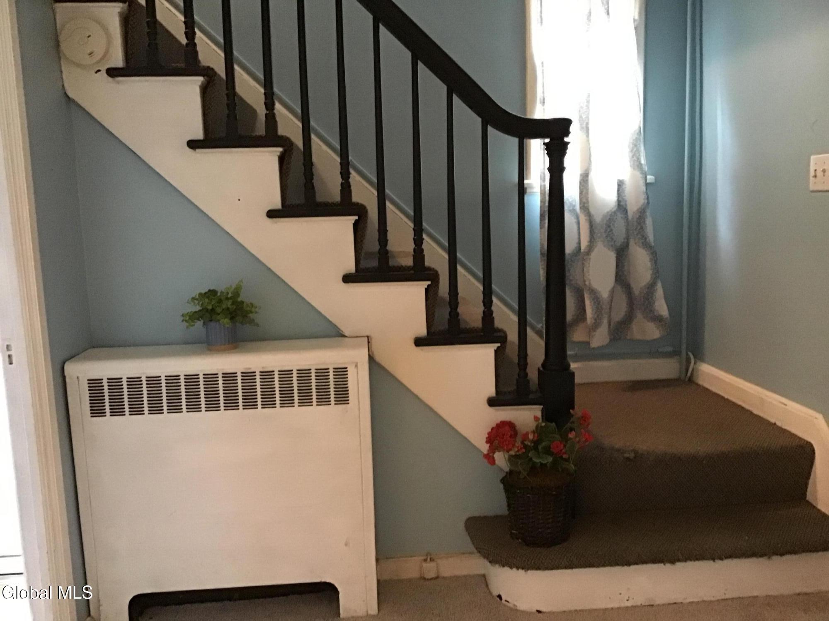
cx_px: 414
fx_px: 742
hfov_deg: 58.4
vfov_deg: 45.4
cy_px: 310
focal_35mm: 31
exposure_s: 1/15
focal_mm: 3.3
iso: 400
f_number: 2.4
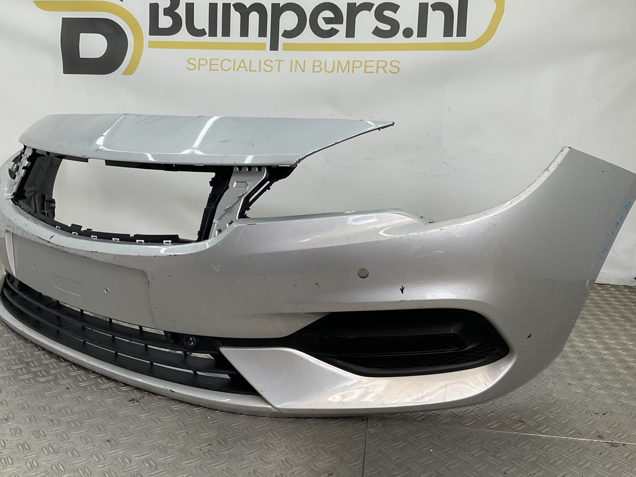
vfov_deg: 42.9
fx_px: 606
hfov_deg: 55.3
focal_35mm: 33
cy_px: 233
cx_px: 301
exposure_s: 1/151
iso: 16
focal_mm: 3
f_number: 1.8
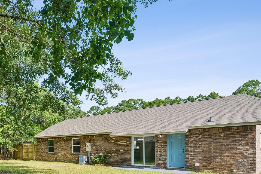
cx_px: 29
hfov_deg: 55.6
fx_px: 210
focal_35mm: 29
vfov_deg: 42.4
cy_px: 146
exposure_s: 1/80
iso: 400
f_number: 11
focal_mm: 16
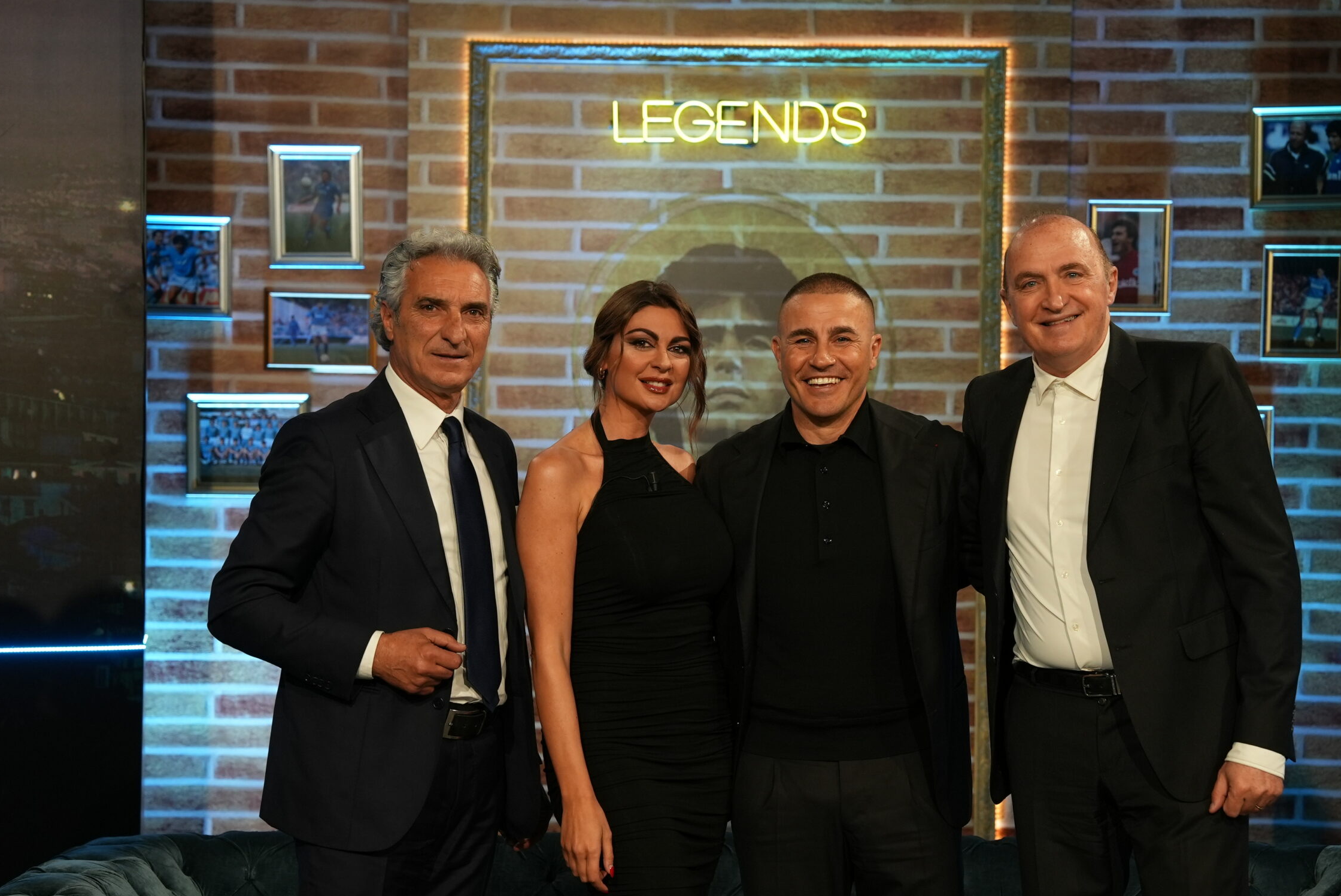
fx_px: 2981
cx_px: 742
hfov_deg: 25.3
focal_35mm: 80
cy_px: 511
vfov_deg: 17.1
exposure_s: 1/200
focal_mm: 70
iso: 2000
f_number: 4.5
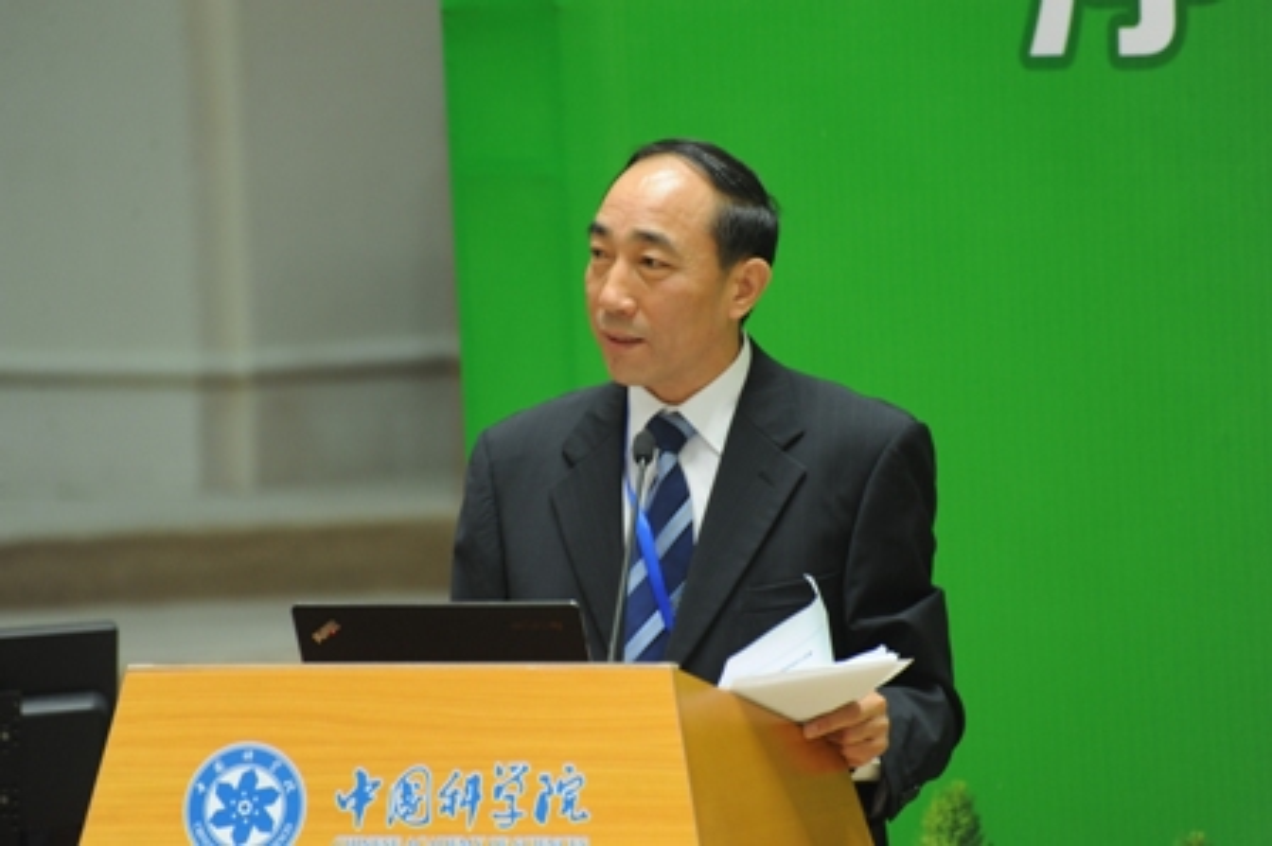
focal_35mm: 300
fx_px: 10592
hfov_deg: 6.9
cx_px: 636
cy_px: 423
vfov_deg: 4.6
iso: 2000
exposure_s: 1/50
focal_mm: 300
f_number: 5.6
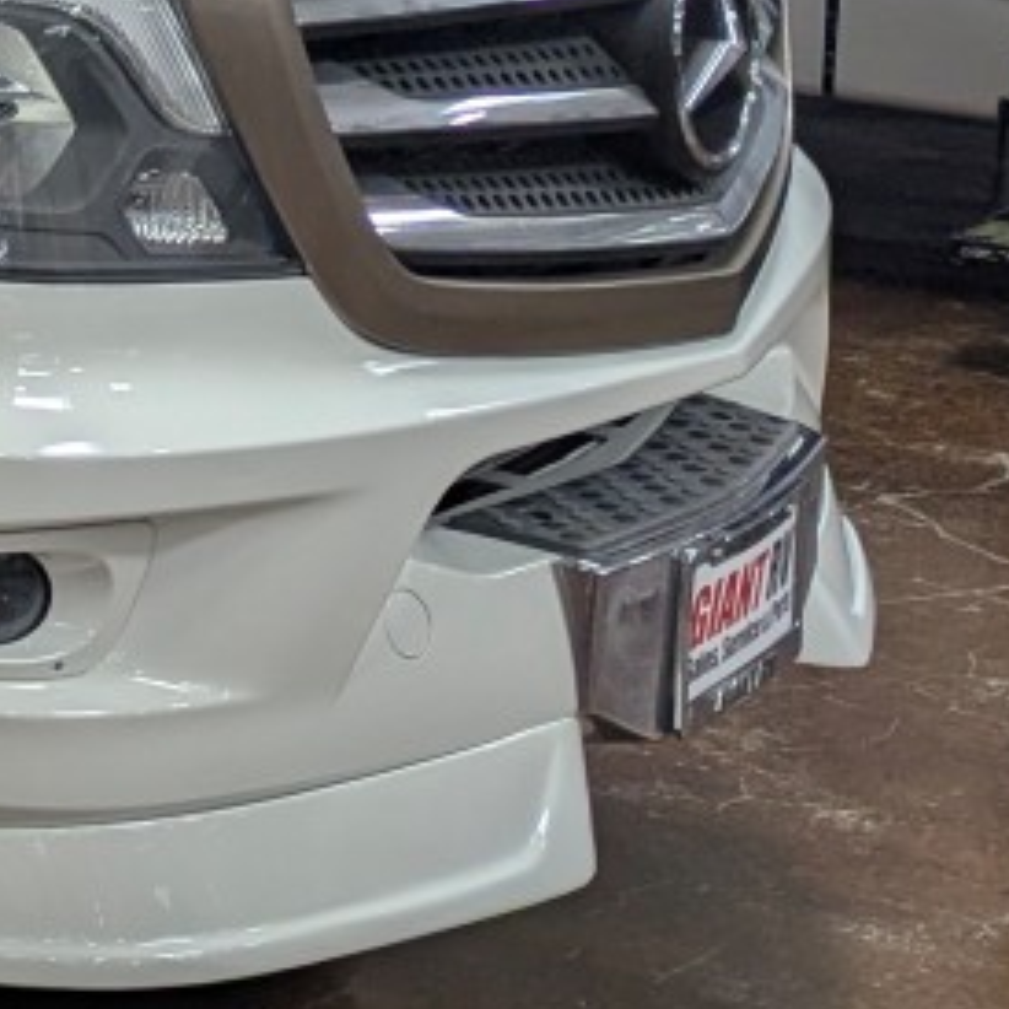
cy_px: -394
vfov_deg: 15.2
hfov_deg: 12.7
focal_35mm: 108
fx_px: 3562
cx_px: -1383
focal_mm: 6.81
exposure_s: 1/115
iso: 48
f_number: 1.85
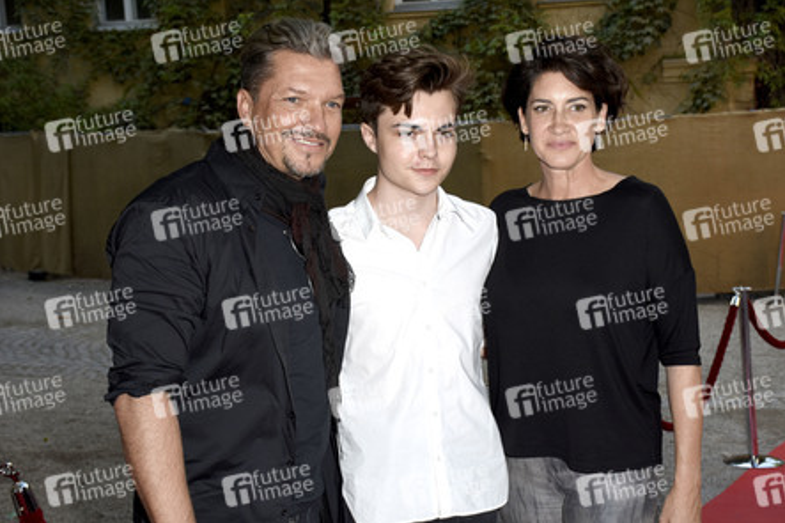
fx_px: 1264
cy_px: 264
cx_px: 398
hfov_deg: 34.5
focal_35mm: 58
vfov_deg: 23.4
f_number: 6.3
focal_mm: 38
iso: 250
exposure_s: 1/160
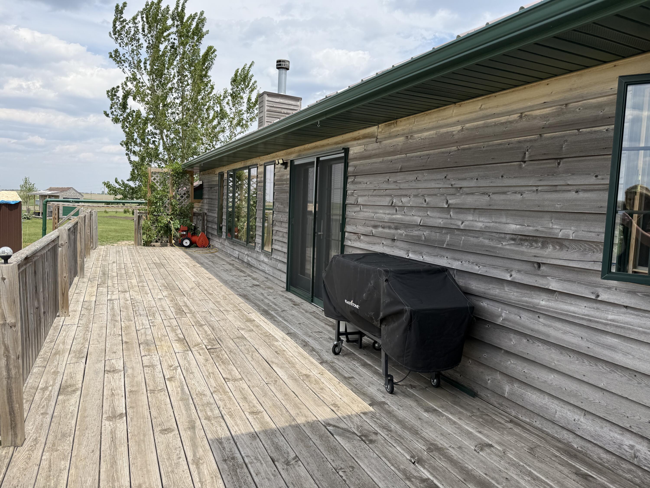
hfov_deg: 71.6
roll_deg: -2.2
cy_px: 244
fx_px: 451
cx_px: 325
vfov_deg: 56.8
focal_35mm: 24
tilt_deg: -5.7
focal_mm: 6.76
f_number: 1.78
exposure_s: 1/3584
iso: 80
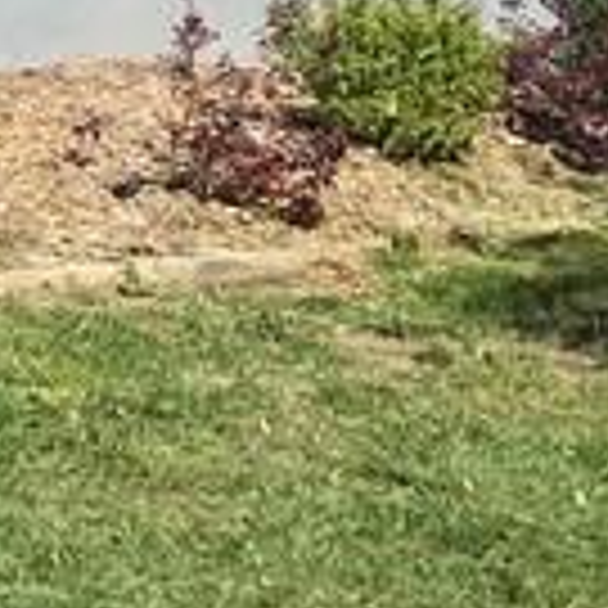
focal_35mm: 195
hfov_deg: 7.7
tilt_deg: +3.2
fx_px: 3875
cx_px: -1248
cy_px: -450
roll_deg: -0.7
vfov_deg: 8.6
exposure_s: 1/1789
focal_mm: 4.15
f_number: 2.2
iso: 25
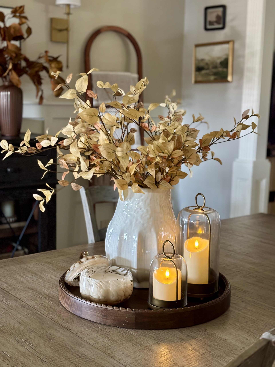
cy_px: 184
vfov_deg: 36.8
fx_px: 551
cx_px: 138
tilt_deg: -9.8
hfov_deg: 28.0
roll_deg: -1.9
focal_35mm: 52
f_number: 1.6
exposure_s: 1/30
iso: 320
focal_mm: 5.96
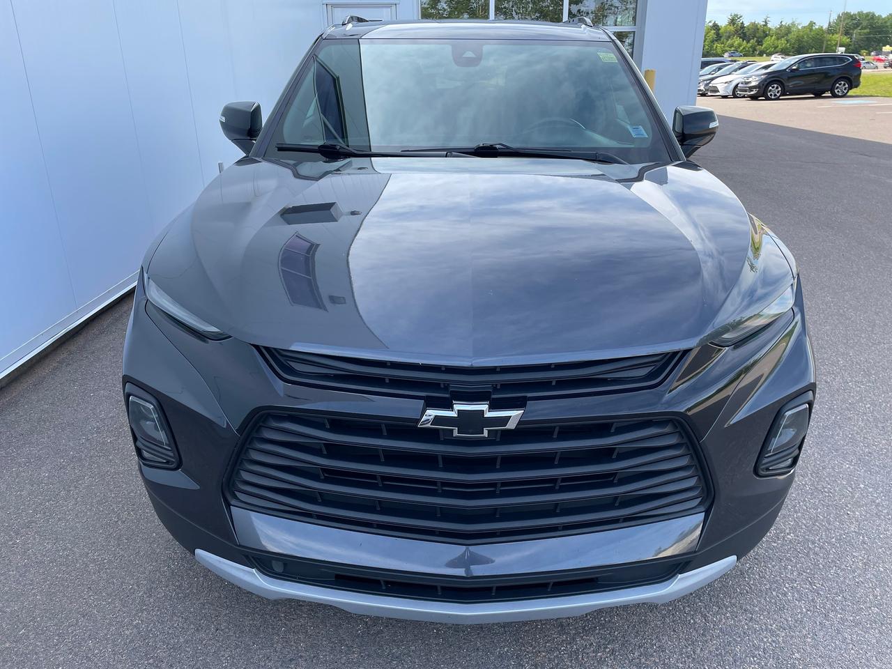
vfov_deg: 53.1
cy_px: 334
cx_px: 446
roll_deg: +0.4
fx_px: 670
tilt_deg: -21.8
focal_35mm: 26
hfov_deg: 67.3
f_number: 1.6
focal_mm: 4.2
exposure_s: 1/596
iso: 32
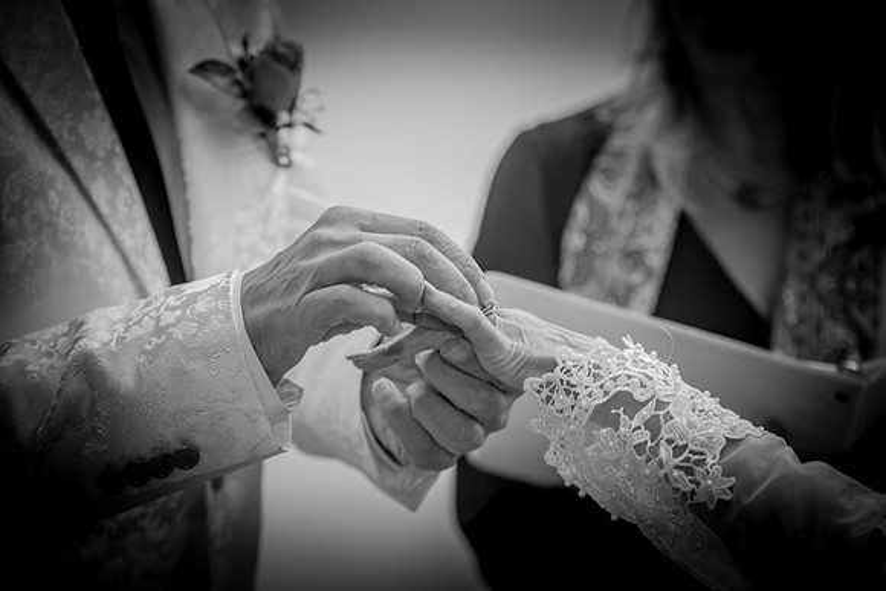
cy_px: 296
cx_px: 443
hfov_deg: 13.7
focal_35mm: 150
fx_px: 3692
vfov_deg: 9.2
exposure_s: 1/200
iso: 160
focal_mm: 150
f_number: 5
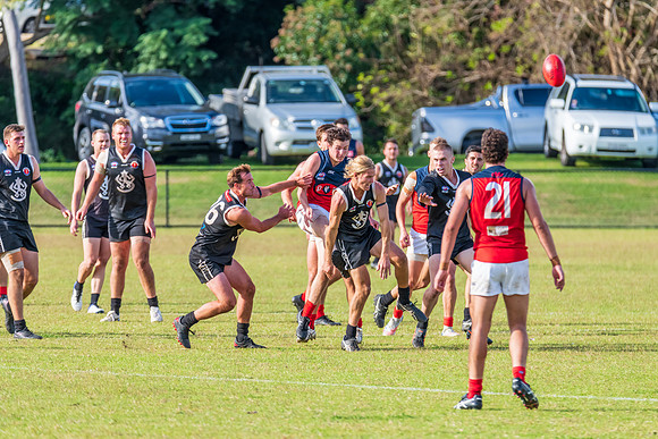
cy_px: 206
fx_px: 8453
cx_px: 356
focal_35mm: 462
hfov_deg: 4.5
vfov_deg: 3.0
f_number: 7.1
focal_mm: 420
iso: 800
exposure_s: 1/1250
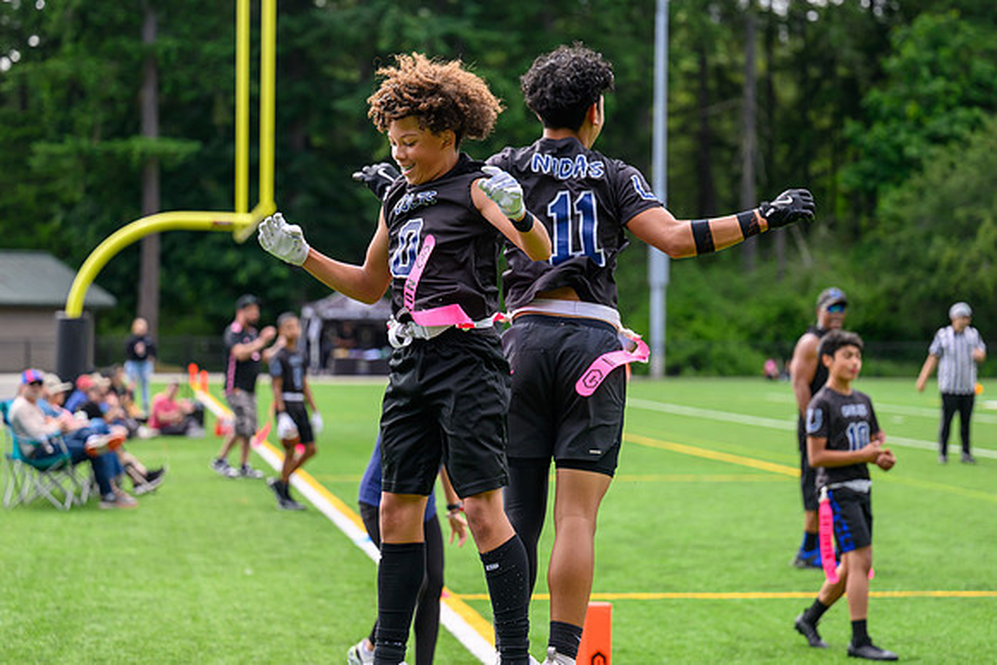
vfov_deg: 15.6
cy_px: 271
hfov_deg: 23.2
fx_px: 2424
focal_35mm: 87
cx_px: 490
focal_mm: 73
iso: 320
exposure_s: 1/2000
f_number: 2.8
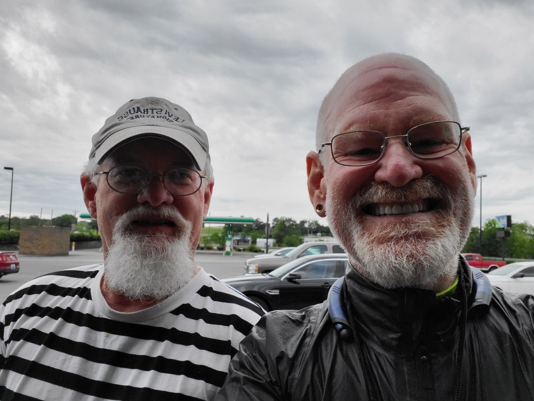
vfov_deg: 44.2
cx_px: 267
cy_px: 200
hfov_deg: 56.8
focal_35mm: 32
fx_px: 494
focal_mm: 3.3
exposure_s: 1/1425
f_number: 1.9
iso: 50
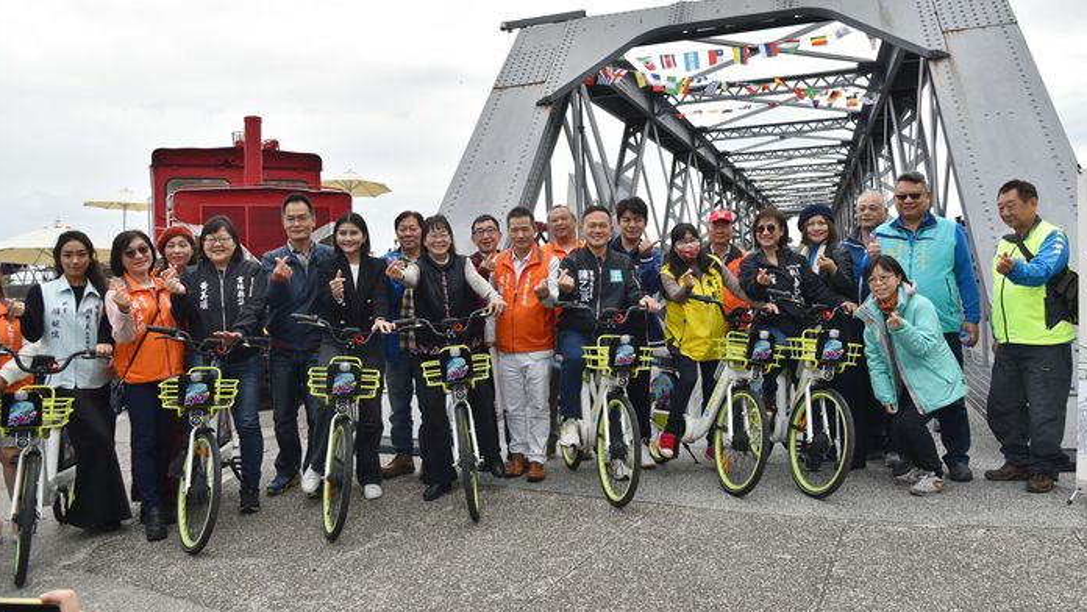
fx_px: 750
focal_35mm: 26
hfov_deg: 71.9
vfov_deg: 44.2
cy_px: 248
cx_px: 556
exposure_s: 1/320
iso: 200
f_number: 9
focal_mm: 24
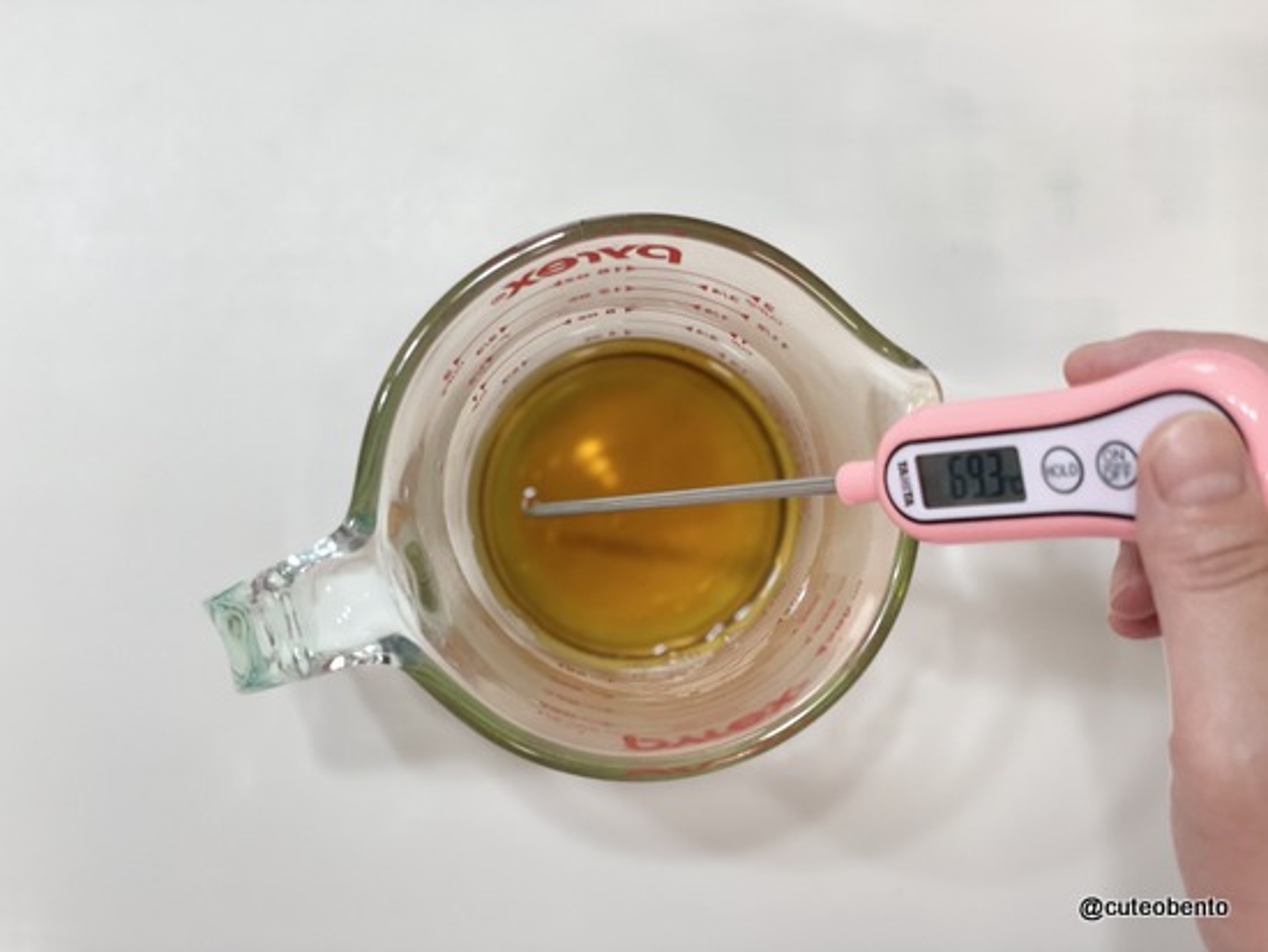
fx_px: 1906
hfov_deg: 36.8
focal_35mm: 52
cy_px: 476
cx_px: 634
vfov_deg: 28.1
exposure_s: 1/100
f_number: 2
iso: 80
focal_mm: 6
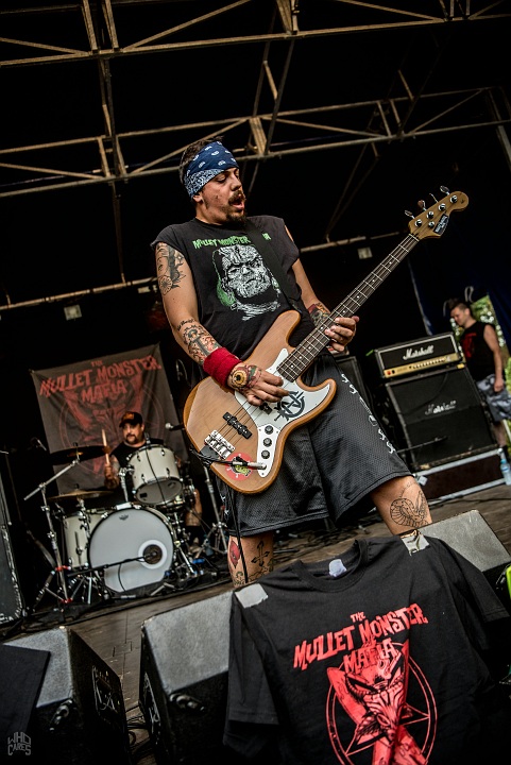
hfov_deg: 43.7
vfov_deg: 61.9
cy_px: 382
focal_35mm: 30
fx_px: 638
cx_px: 256
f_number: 2.8
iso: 500
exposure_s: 1/250
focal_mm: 30
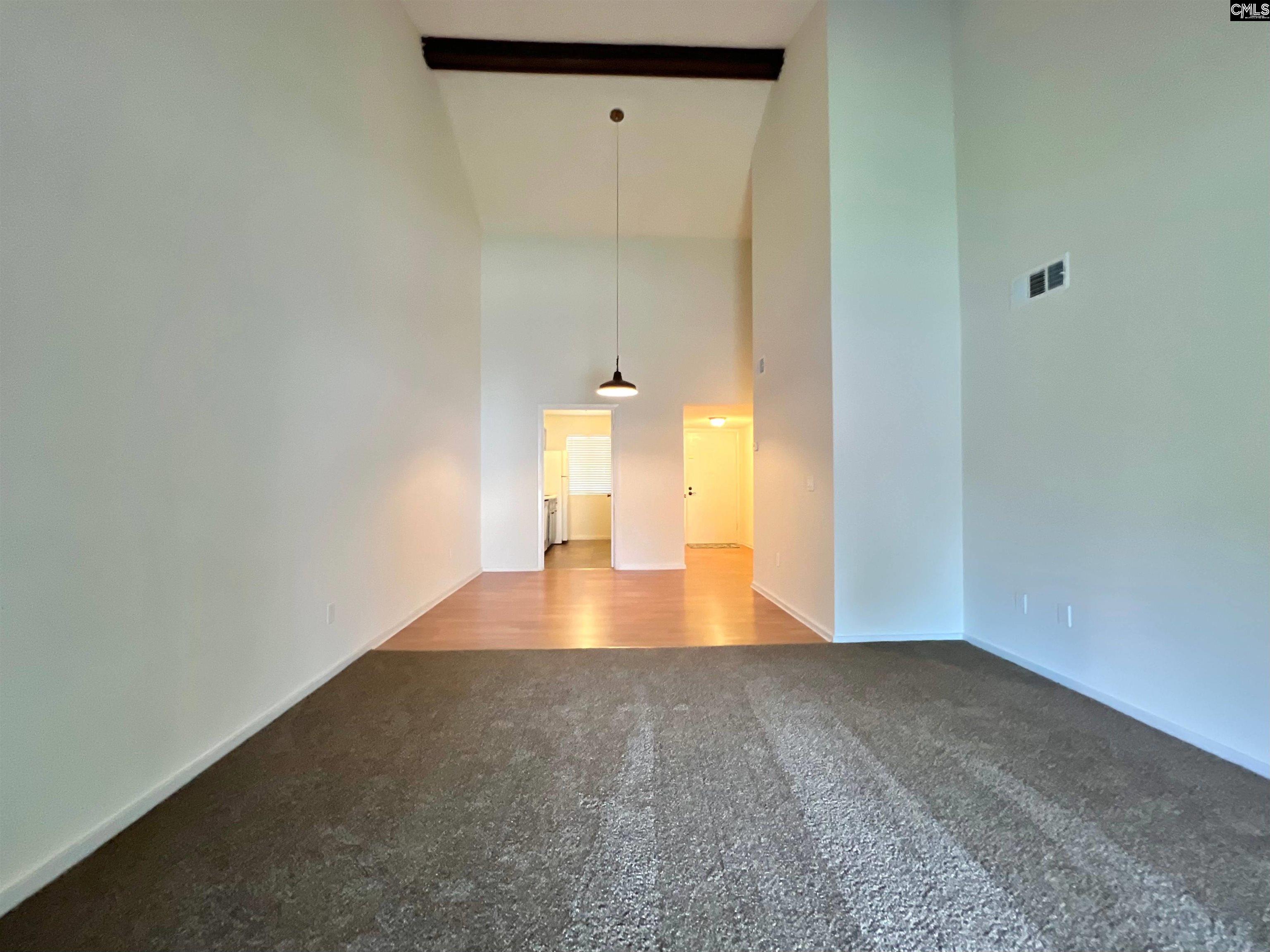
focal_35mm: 13
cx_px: 635
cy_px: 476
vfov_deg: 89.9
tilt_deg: -0.8
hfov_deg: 106.2
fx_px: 477
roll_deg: +2.2
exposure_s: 1/60
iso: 500
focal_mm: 1.57
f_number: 1.8
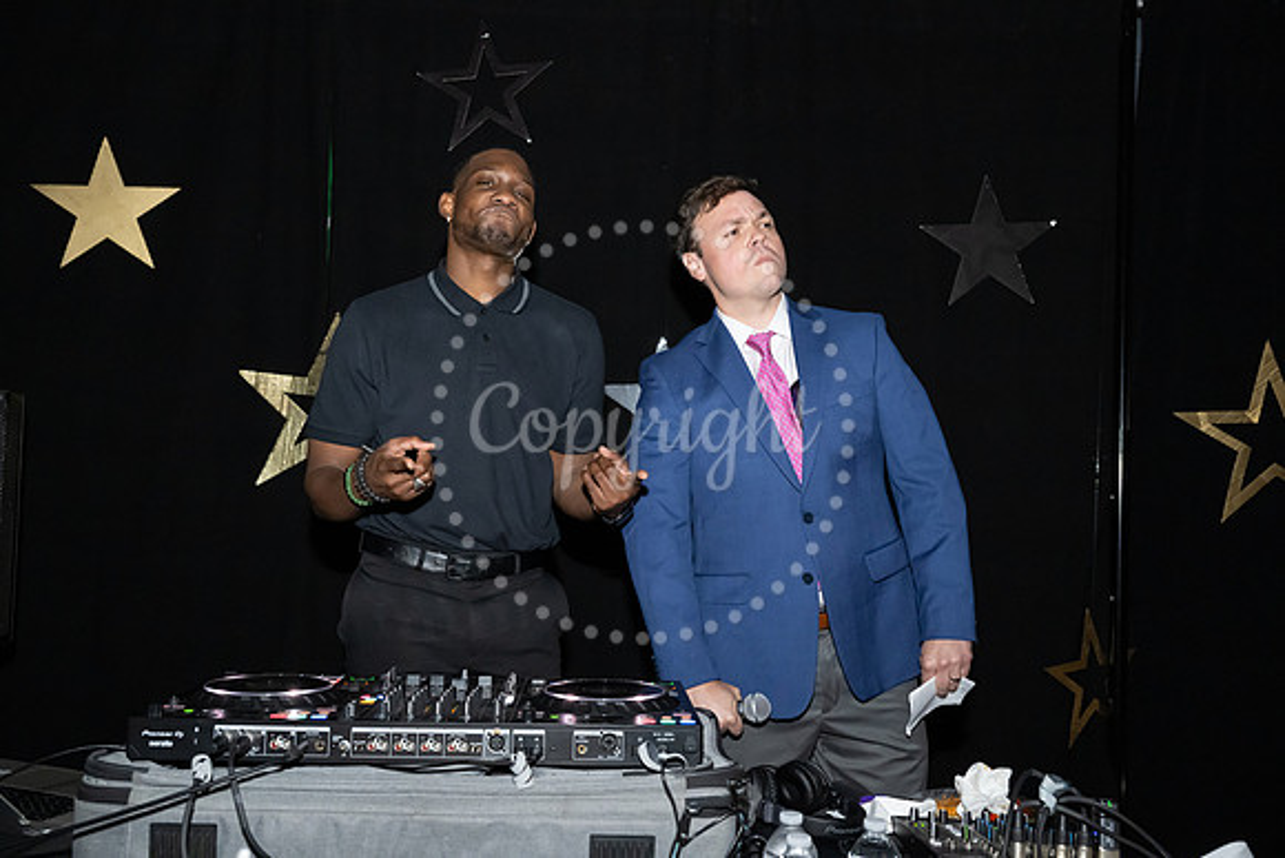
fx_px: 1107
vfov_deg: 42.3
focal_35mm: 31
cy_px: 429
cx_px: 642
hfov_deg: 60.3
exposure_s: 1/125
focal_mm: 31
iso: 6400
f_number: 5.6
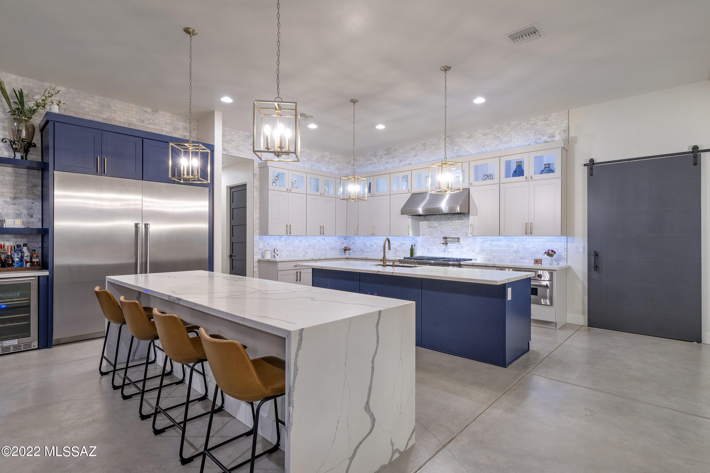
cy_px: 236
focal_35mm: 16
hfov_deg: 96.7
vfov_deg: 73.7
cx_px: 355
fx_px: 315
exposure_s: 1
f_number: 9
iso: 100
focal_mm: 16
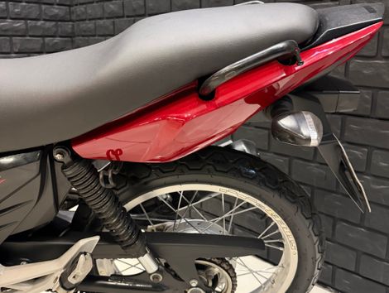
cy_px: 146
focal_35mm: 24
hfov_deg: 71.5
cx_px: 194
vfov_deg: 56.9
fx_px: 270
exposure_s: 1/60
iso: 500
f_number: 1.78
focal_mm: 6.76
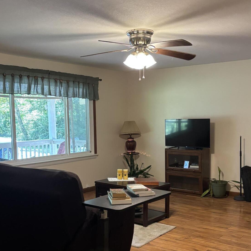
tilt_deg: -6.7
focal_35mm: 42
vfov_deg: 39.8
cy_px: 155
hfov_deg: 40.0
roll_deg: -0.1
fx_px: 345
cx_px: 119
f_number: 1.6
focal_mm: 5.96
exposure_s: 1/60
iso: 400
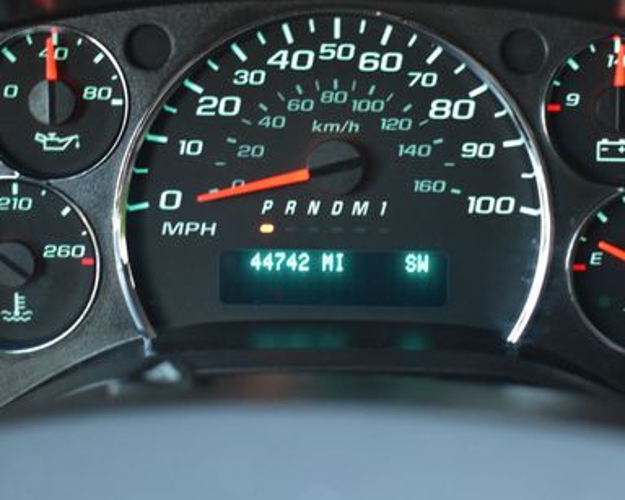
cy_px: 241
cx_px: 339
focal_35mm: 75
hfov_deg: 25.4
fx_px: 1387
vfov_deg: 20.4
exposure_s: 1/15
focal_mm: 32
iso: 1600
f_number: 4.5
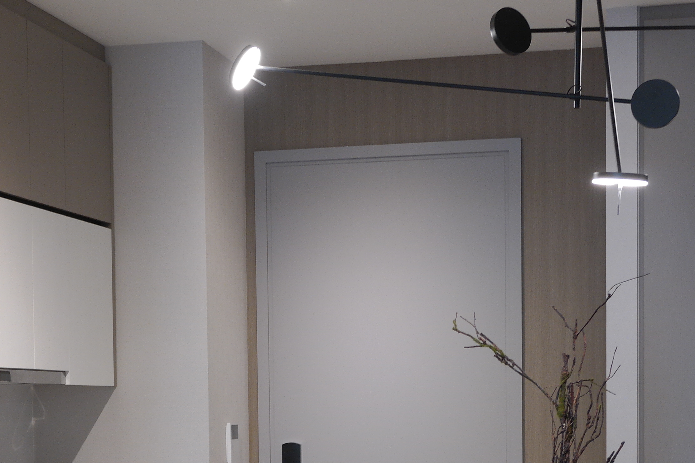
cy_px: 511
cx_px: 315
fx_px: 1564
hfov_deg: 25.0
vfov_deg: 16.3
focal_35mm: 81
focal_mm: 22
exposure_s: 1/40
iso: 400
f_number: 3.5
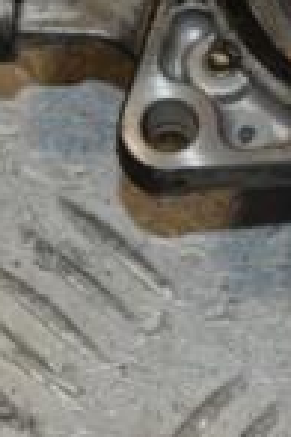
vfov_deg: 7.0
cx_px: 359
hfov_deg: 4.7
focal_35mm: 294
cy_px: -89
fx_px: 3564
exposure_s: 1/200
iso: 800
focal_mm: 48
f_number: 9
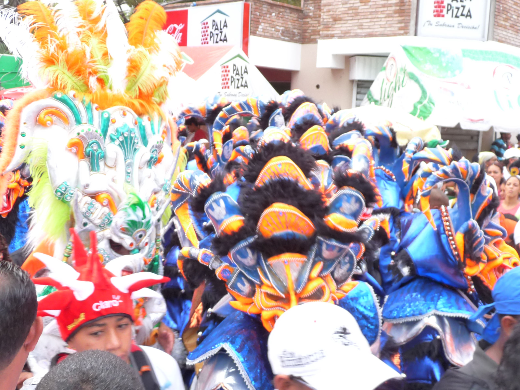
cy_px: 195
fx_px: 586
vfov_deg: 36.8
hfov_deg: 47.9
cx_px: 260
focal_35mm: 39
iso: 160
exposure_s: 1/50
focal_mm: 4.8
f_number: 2.8
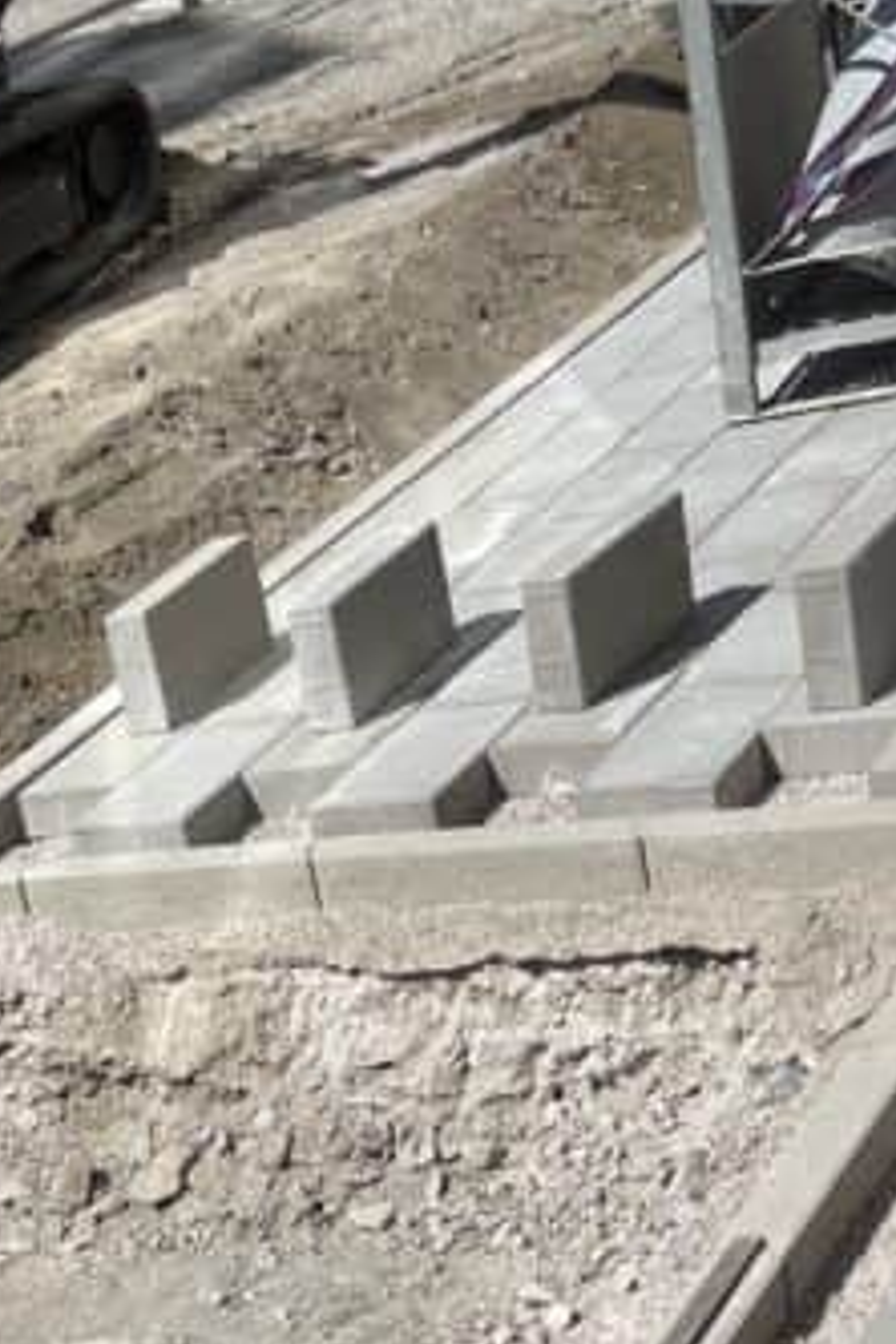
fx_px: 2986
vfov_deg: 23.9
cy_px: 1449
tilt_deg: -23.8
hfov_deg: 16.2
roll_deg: +18.4
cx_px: -258
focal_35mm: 80
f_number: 1.6
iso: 32
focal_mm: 5.1
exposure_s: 1/5376
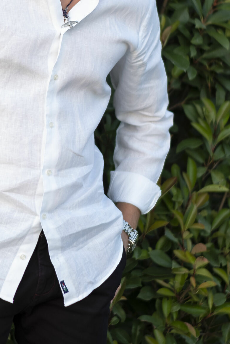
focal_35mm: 173
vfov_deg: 11.8
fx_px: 1657
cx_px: 13
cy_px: 88
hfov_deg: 7.9
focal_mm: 56
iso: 100
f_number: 1.4
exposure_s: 1/500
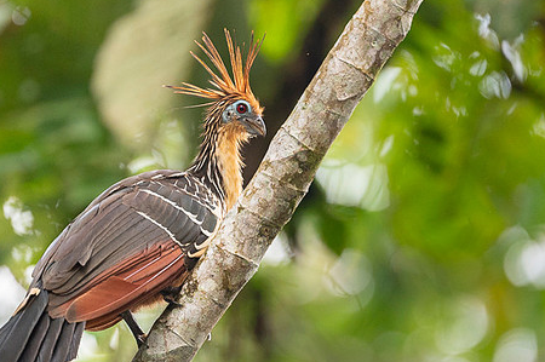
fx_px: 10117
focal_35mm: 669
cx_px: 225
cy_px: 130
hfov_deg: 3.1
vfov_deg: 2.1
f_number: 4
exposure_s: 1/1000
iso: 2500
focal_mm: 340
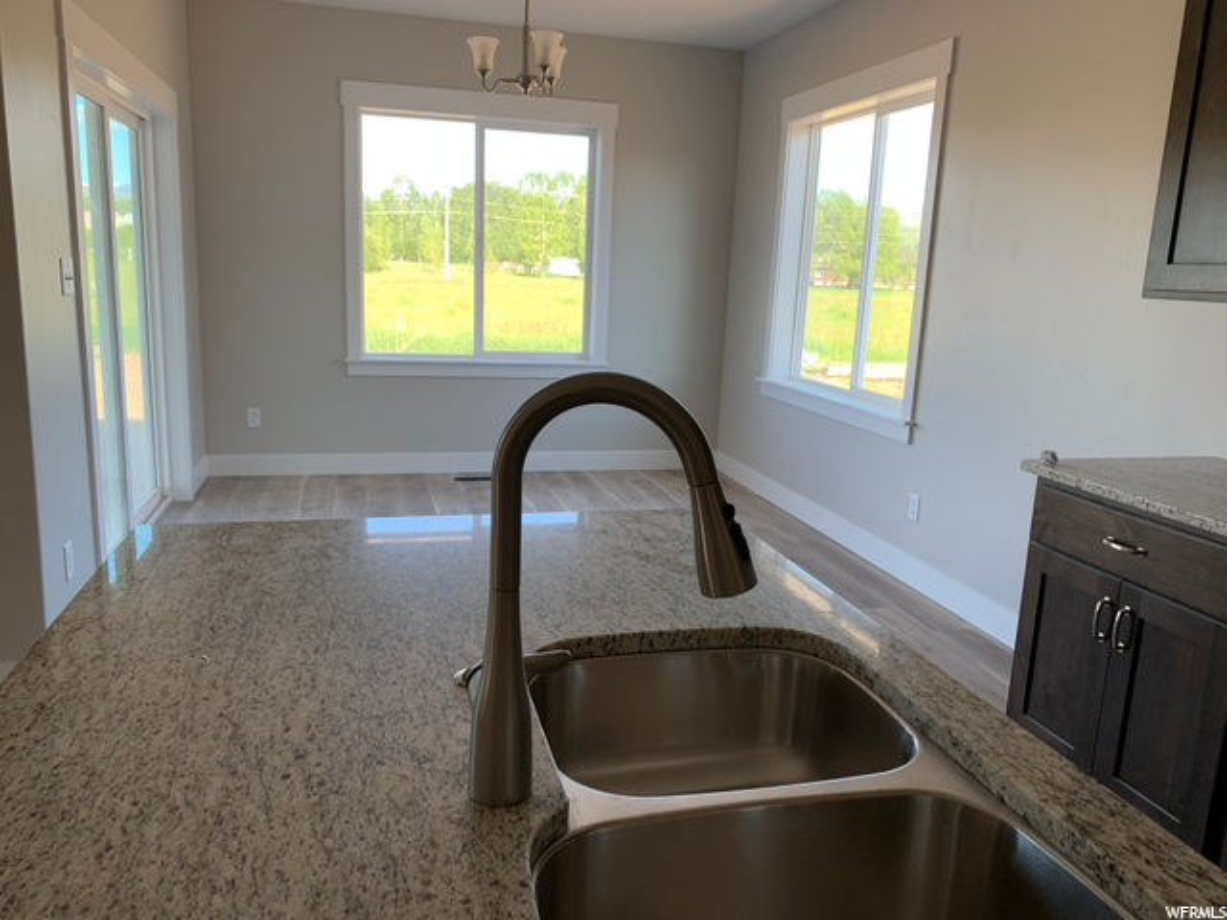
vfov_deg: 53.1
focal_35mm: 26
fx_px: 922
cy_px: 460
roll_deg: -3.3
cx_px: 614
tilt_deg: -11.5
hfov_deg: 67.3
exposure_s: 1/121
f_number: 1.8
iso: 40
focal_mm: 4.25
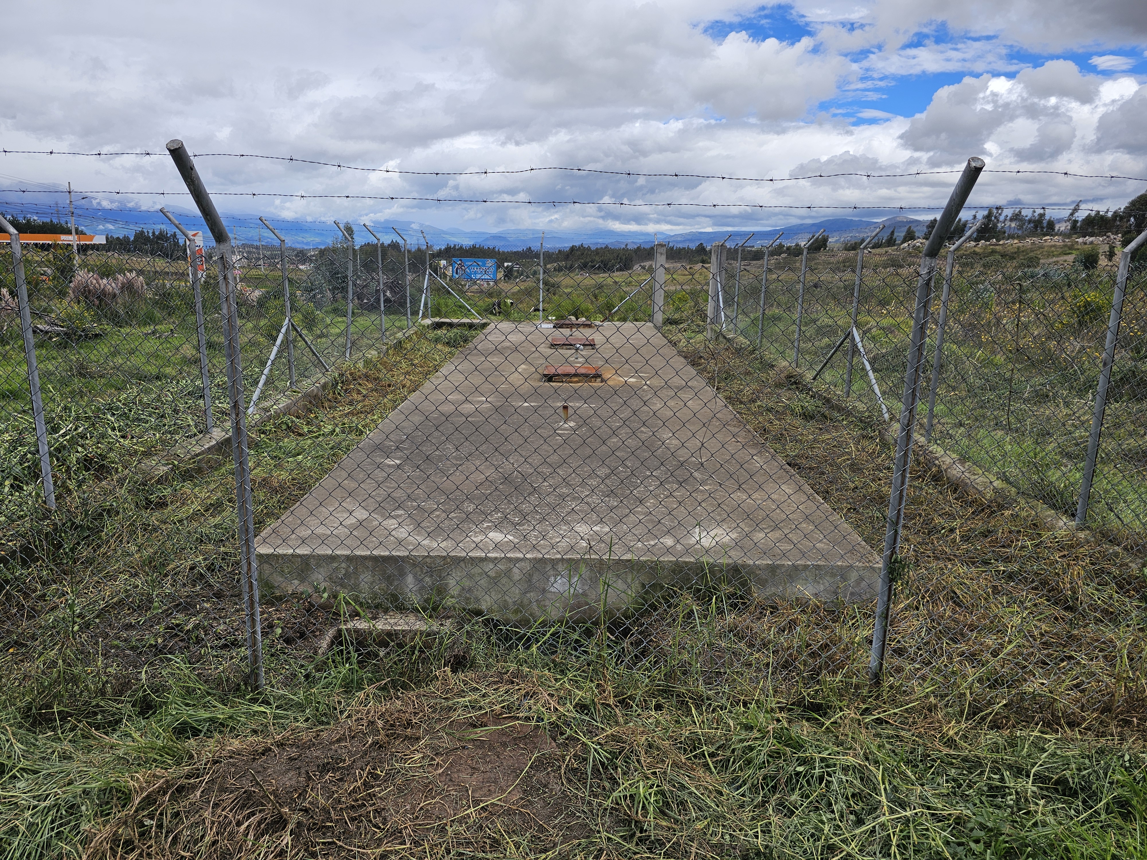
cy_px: 430
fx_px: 762
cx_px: 574
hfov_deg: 73.9
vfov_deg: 58.9
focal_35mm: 23
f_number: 1.7
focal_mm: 6.3
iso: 10
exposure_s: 1/968
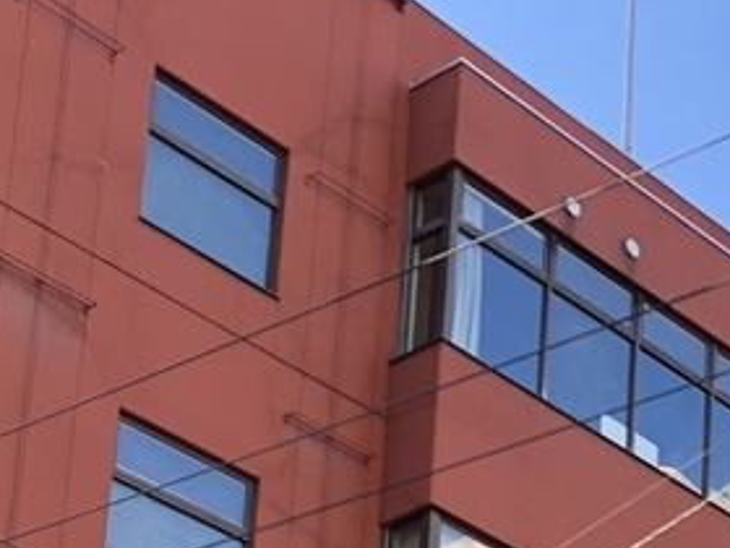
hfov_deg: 15.5
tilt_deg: +13.6
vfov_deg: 11.0
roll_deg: -0.7
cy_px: 1151
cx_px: 972
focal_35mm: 120
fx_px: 2531
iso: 20
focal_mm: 3.99
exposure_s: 1/318
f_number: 1.8
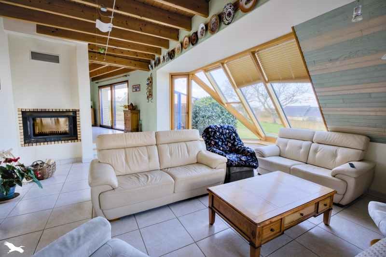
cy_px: 128
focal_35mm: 16
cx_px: 193
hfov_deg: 96.7
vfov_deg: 73.7
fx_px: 172
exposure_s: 1/320
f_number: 8
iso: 800
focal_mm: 16
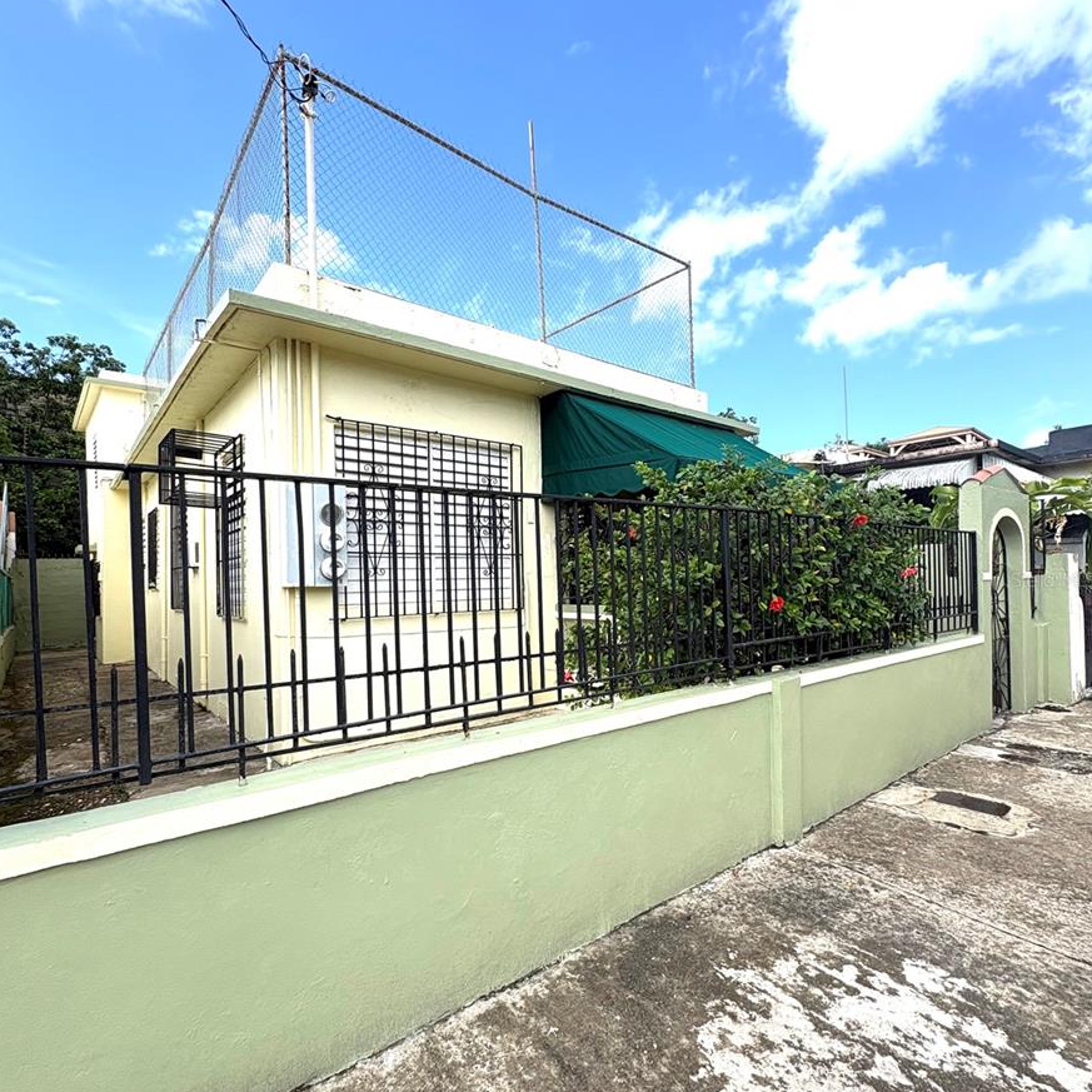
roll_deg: +1.6
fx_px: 607
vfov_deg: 83.9
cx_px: 537
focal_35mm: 17
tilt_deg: +0.3
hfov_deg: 84.0
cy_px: 579
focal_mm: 2.22
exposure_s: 1/1078
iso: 50
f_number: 2.2
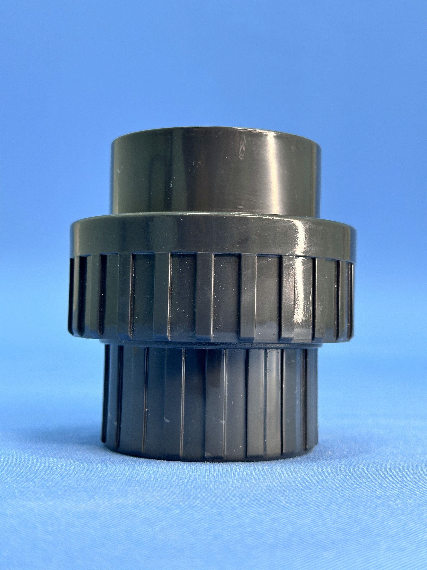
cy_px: 285
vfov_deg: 39.7
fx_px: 789
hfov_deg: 30.3
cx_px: 214
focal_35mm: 48
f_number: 1.78
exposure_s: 1/100
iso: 100
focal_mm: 6.86
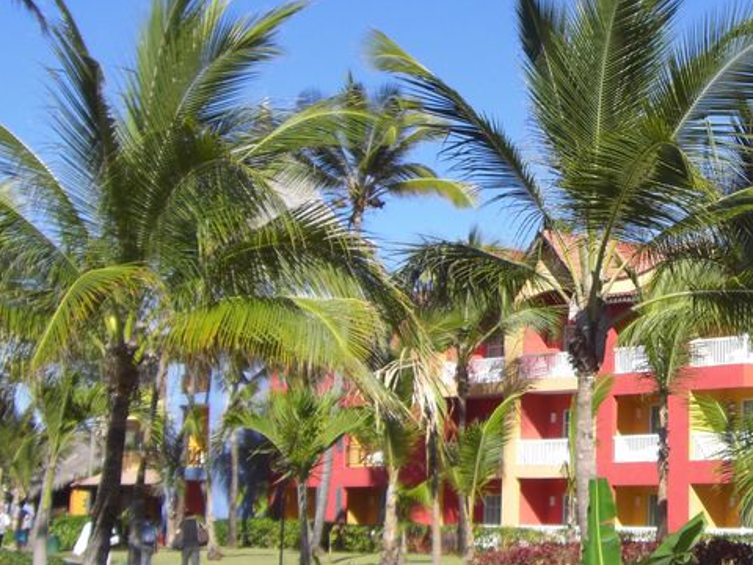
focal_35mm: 81
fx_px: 1762
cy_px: 195
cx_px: 750
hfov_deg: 23.2
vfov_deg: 18.2
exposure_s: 1/125
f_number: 8
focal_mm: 6.2
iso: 64
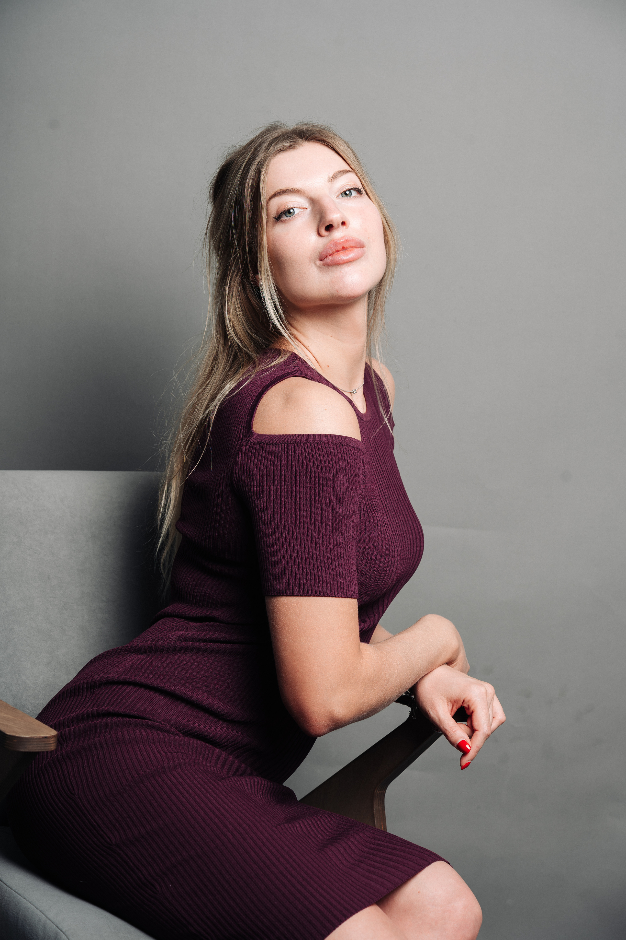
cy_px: 470
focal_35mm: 75
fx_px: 1956
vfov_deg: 27.0
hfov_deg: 18.2
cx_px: 313
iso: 100
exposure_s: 1/160
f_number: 7.1
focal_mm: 75
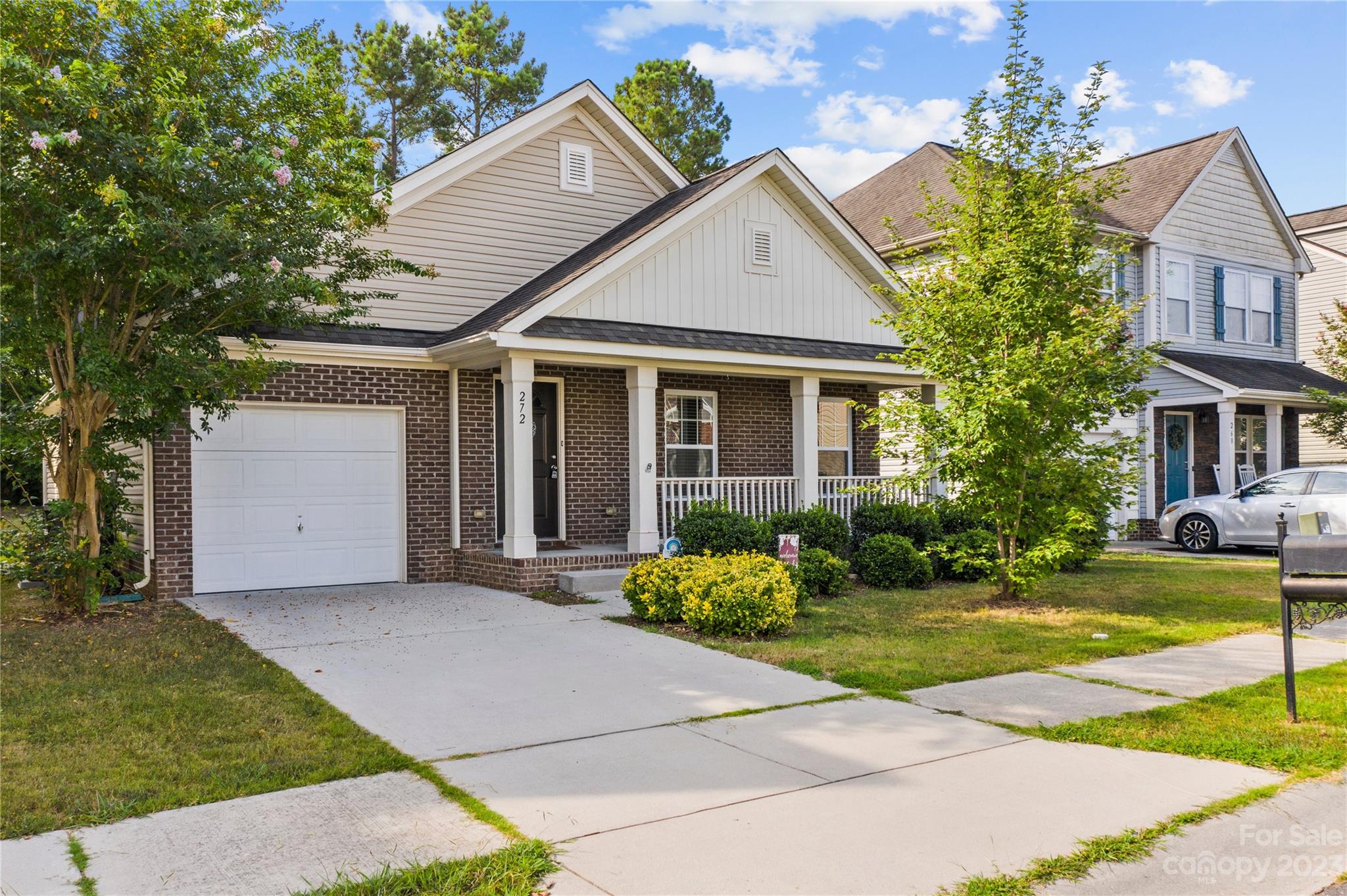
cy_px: 448
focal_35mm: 28
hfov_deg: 65.5
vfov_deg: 46.4
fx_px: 1047
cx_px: 674
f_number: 5
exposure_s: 1/240
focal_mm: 10.26
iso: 100
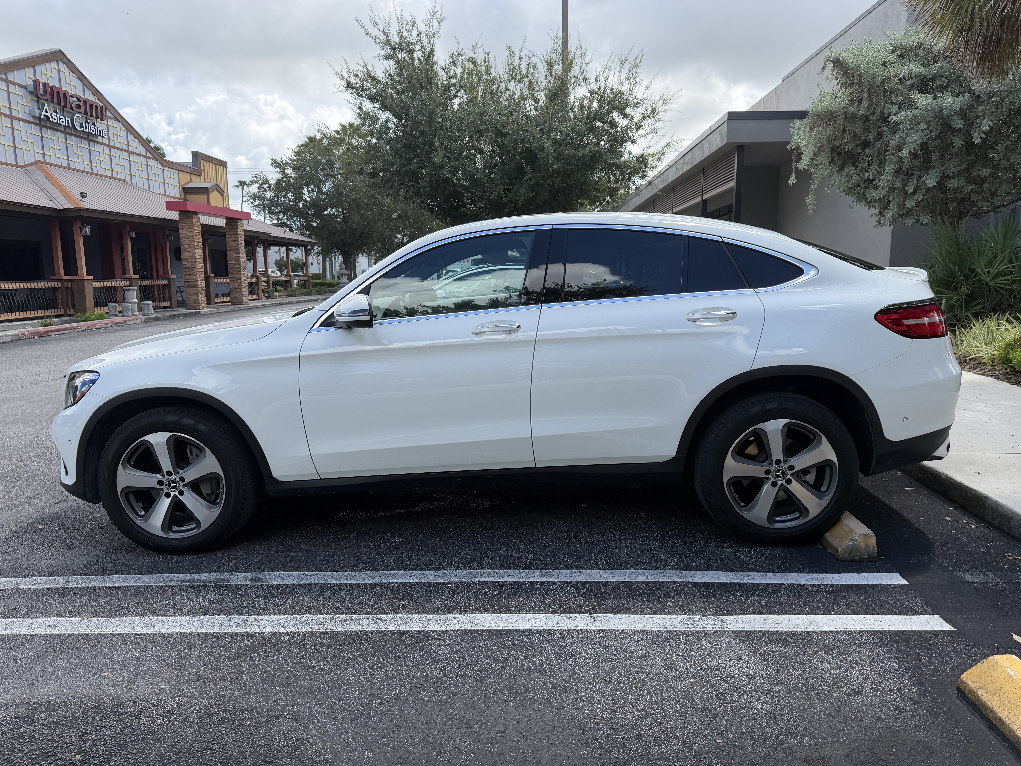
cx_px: 510
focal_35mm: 24
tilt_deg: -8.7
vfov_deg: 56.8
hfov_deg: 71.6
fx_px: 708
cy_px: 383
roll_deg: +0.8
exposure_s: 1/2110
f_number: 1.78
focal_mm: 6.76
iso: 100
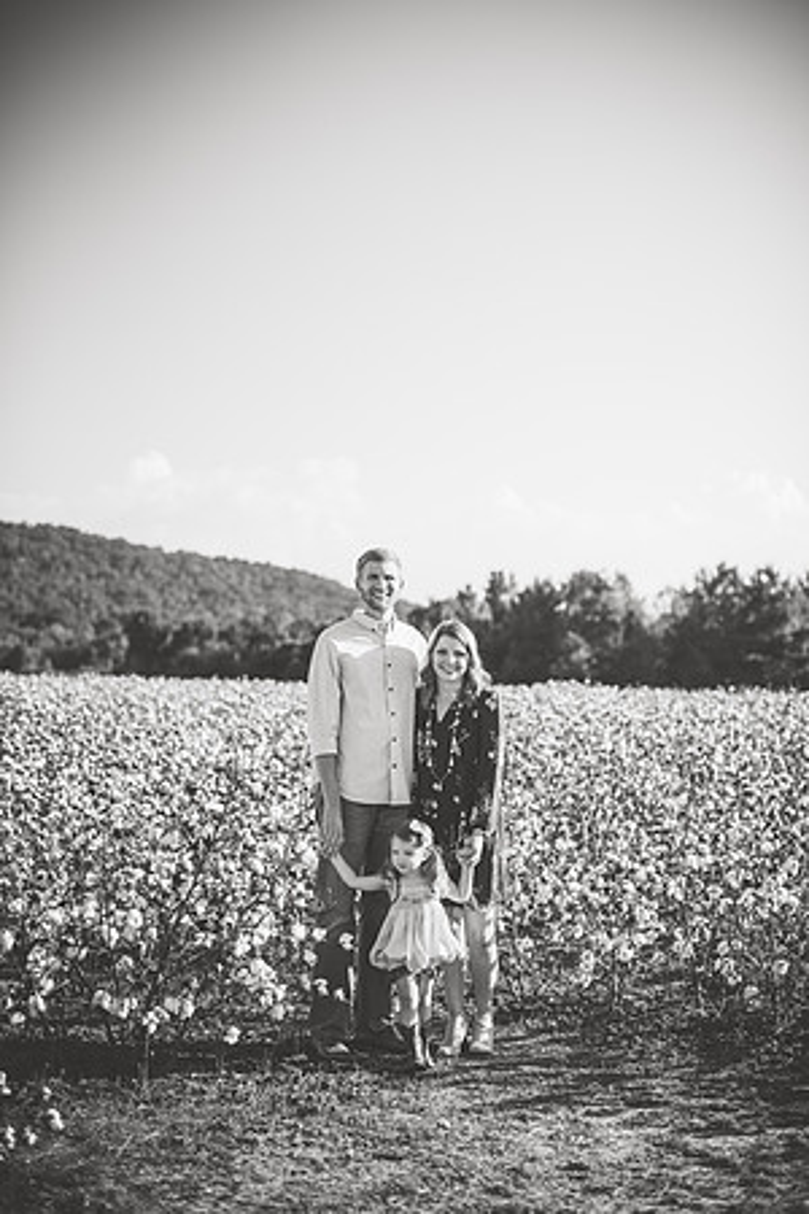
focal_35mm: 50
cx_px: 404
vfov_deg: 39.6
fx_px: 1685
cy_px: 607
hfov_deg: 27.0
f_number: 2.2
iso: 160
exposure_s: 1/3200
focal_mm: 50
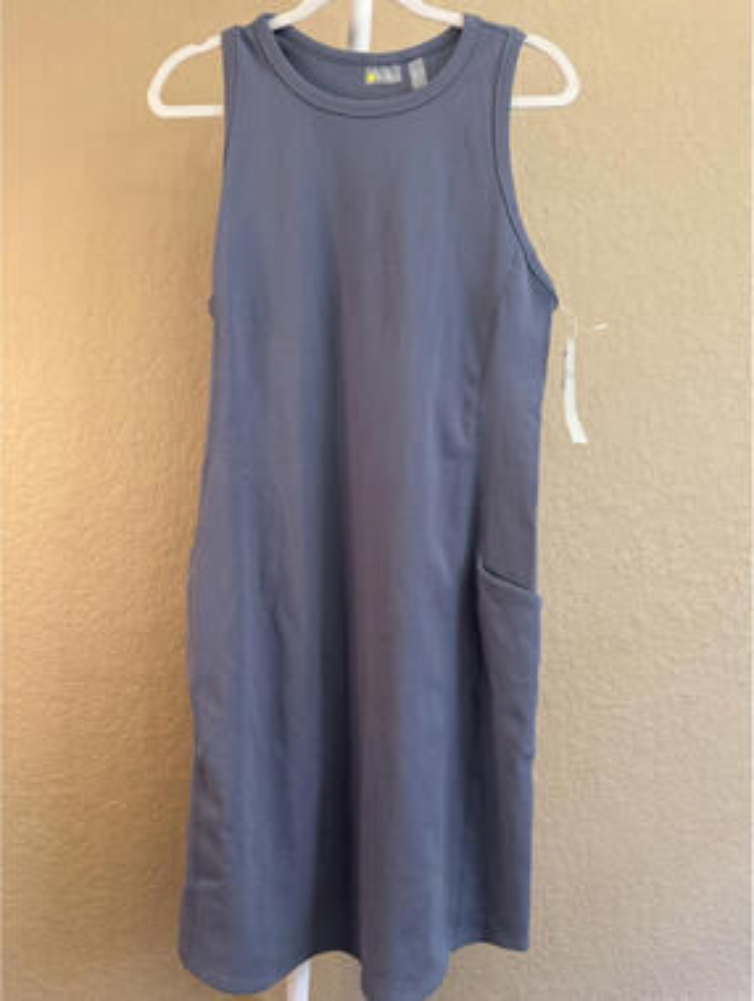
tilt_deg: -0.8
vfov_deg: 71.5
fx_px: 695
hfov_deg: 56.9
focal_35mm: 24
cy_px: 500
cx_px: 377
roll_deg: +0.2
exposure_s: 1/60
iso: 250
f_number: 1.78
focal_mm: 6.76
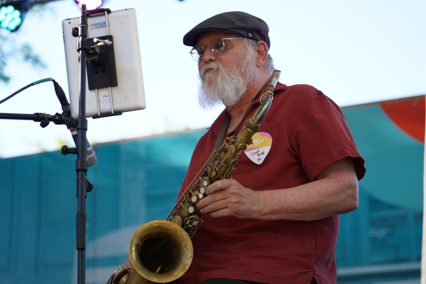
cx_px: 213
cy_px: 142
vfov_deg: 13.0
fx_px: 1242
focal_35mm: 105
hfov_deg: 19.5
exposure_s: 1/125
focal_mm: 105
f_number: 4
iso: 125
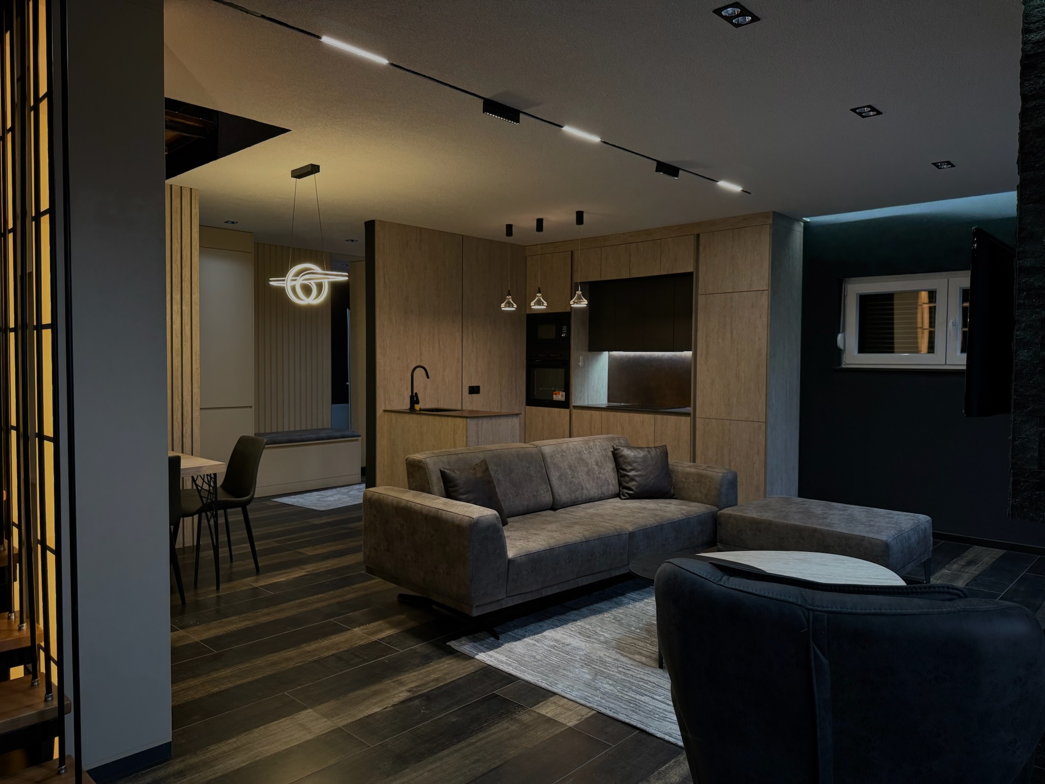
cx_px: 522
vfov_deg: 56.8
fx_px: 725
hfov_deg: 71.6
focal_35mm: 24
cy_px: 392
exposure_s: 1/100
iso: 250
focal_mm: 6.76
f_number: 1.78
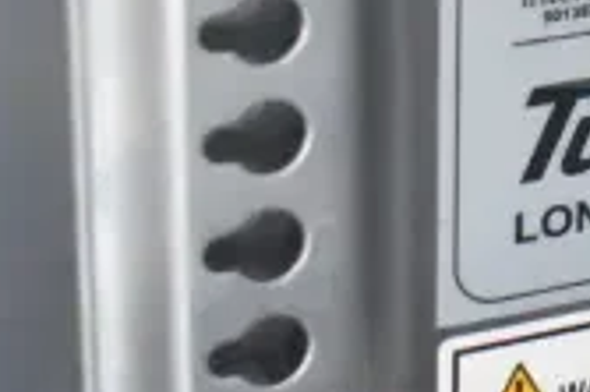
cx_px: 890
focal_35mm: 170
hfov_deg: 11.6
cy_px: -192
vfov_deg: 7.9
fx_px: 2780
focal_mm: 31
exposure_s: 1/50
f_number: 4.2
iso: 12800
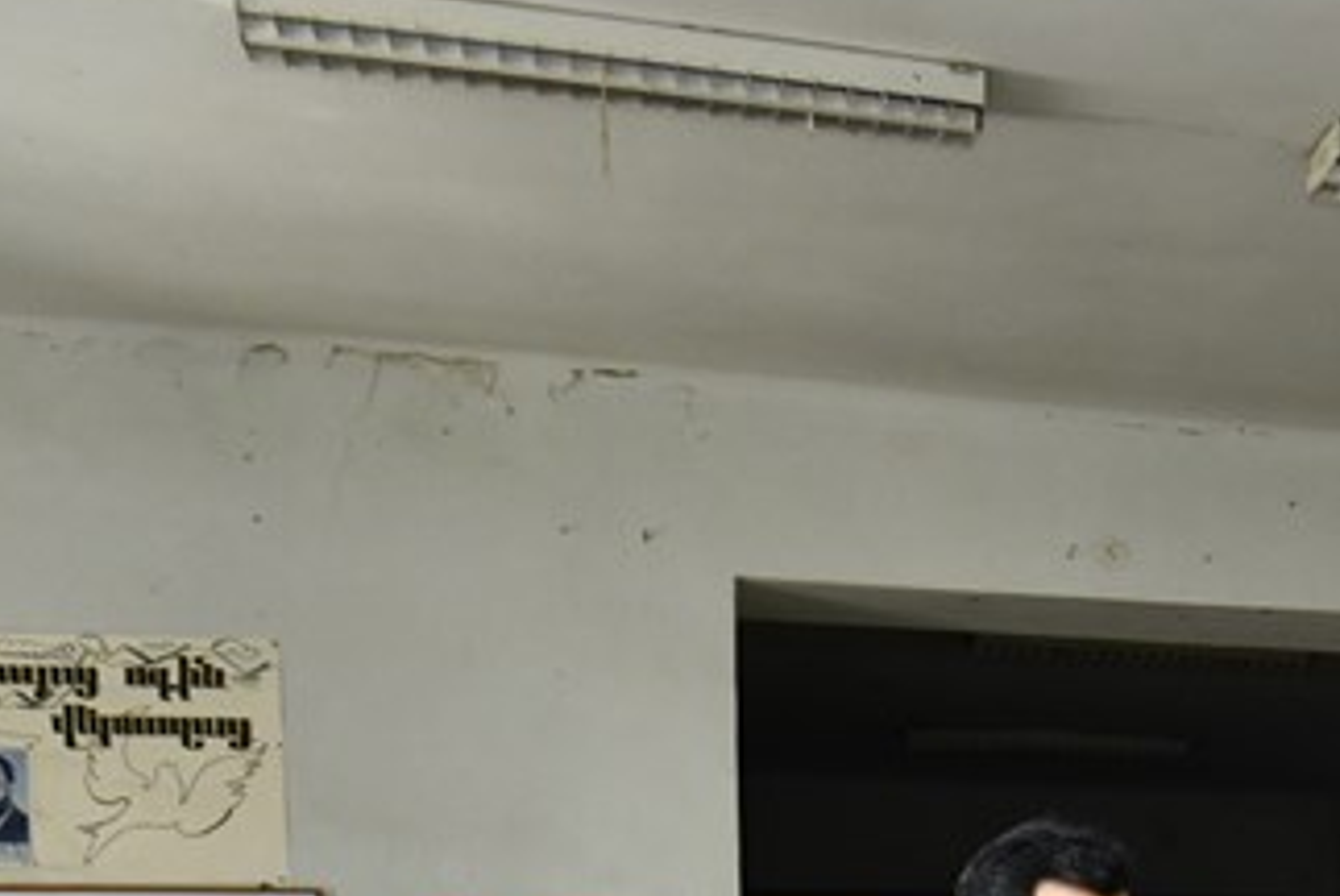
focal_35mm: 76
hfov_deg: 23.2
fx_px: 2831
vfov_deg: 16.8
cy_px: 1222
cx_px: 1809
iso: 1250
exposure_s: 1/200
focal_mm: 24
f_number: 4
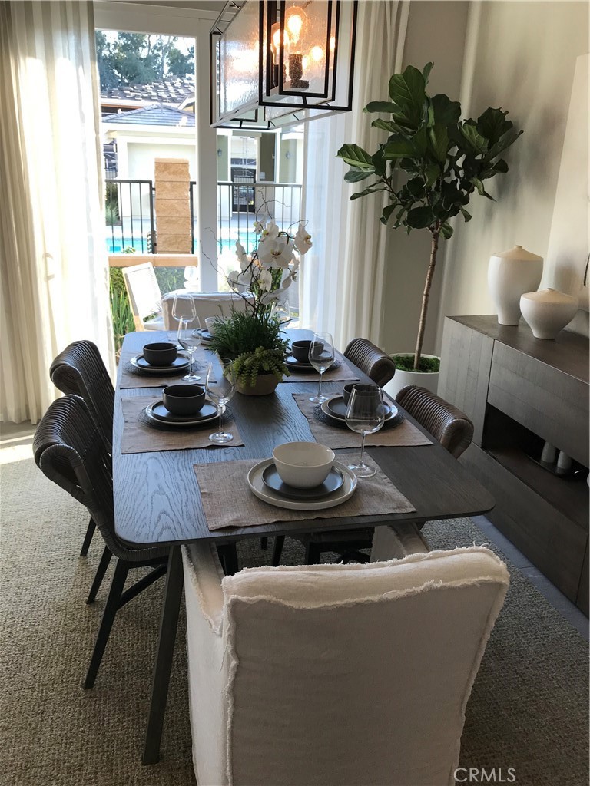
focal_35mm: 28
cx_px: 295
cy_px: 393
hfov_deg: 49.7
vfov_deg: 63.4
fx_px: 636
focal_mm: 3.99
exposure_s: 1/120
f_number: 1.8
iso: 32
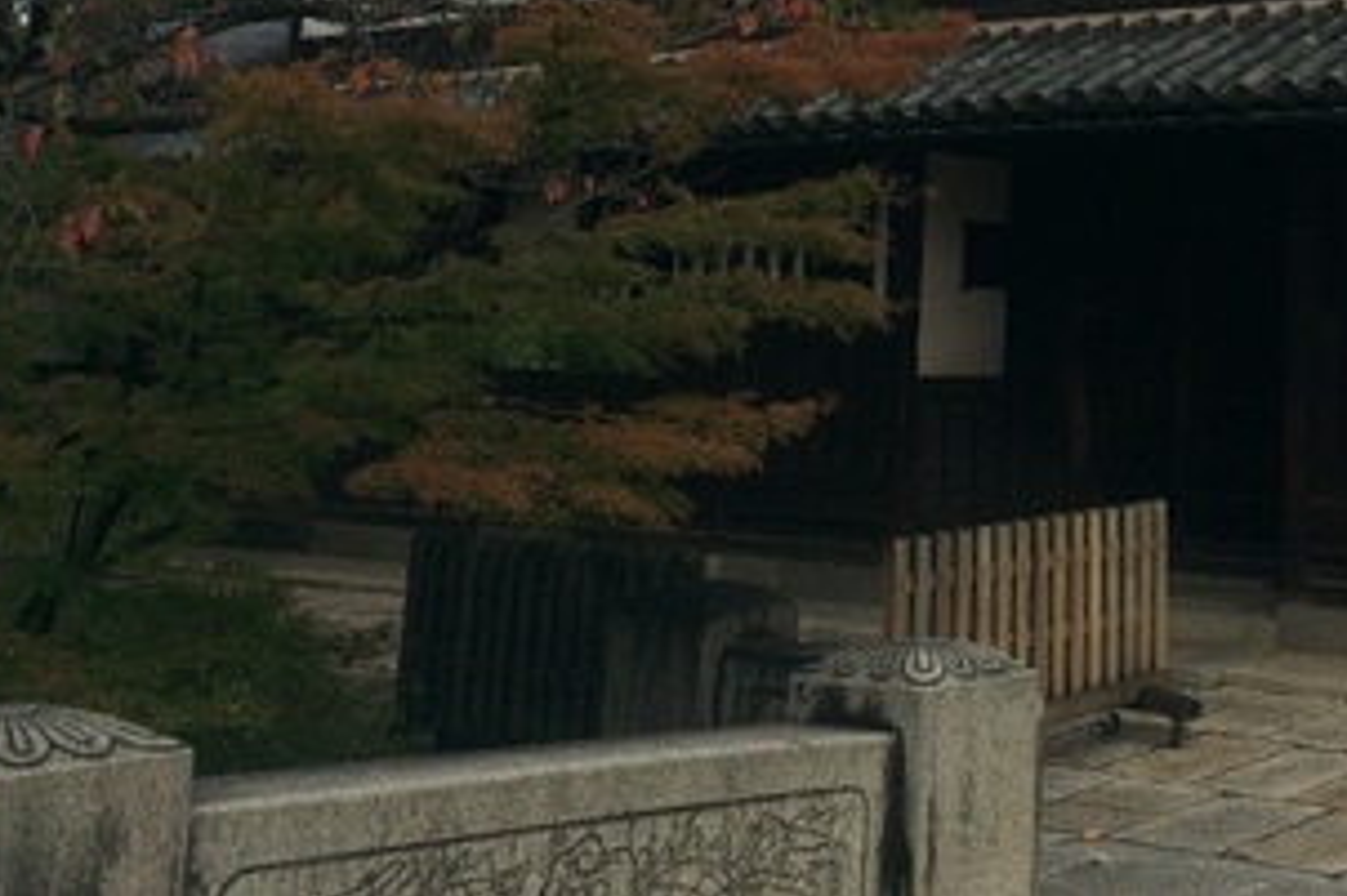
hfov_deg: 33.9
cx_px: 1191
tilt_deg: +11.1
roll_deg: -0.4
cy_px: -36
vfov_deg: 23.0
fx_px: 2094
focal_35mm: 56
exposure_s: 1/1414
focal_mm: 4.15
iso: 32
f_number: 2.2
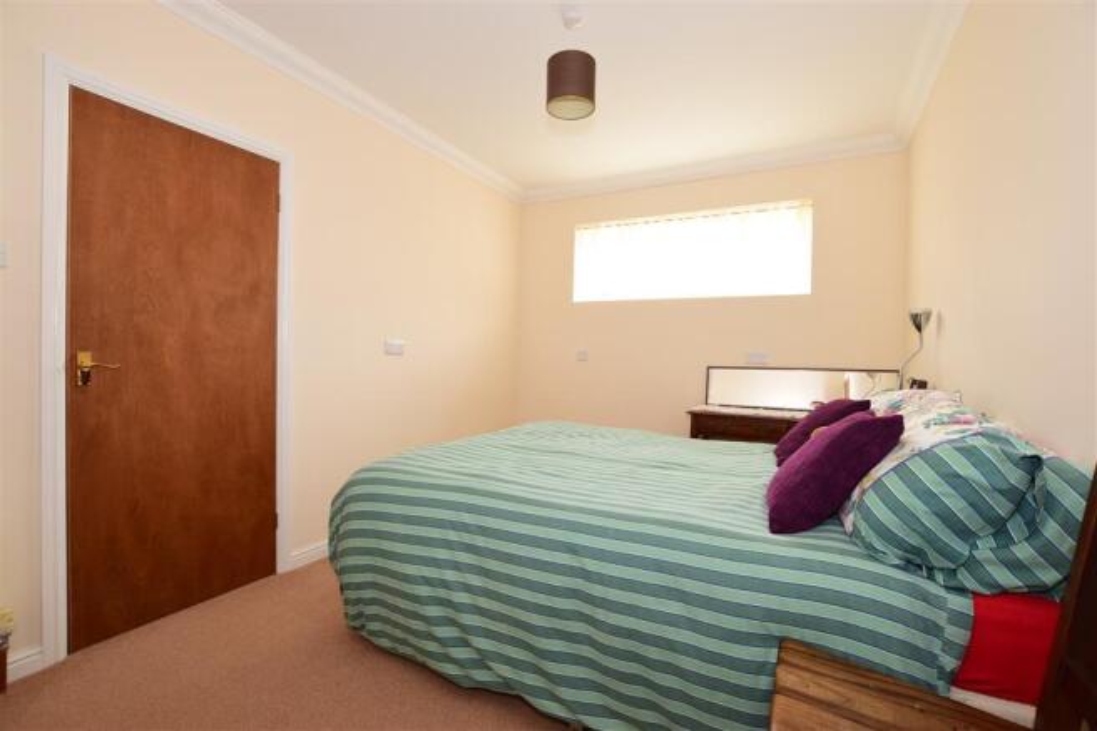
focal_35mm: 15
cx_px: 548
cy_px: 366
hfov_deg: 100.4
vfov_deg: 77.3
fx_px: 457
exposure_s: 1/8
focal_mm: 10
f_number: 6.3
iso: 640
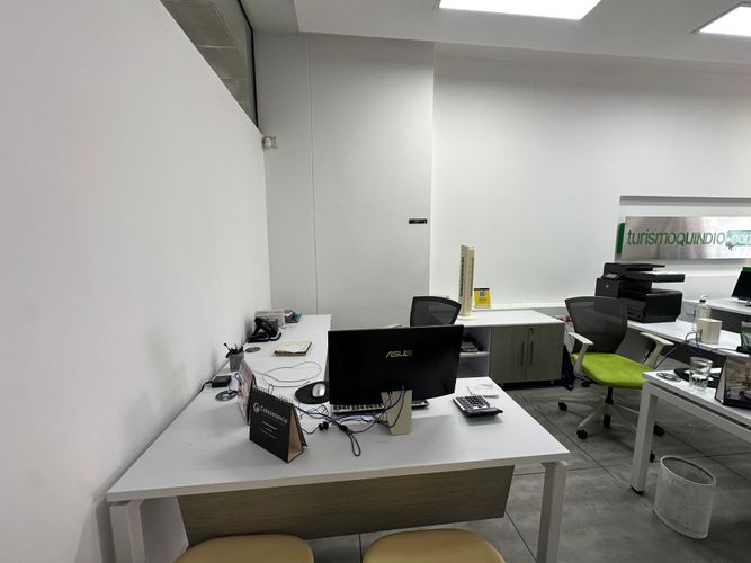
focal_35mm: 14
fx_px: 304
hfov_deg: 102.1
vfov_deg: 85.7
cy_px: 282
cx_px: 376
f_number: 2.2
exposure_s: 1/120
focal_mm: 2.22
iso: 125
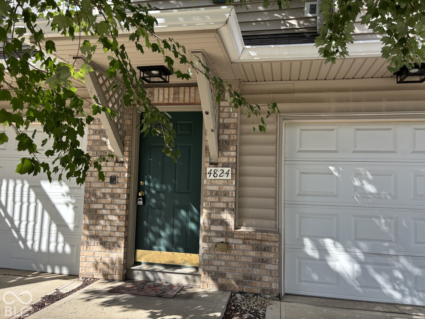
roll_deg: -1.4
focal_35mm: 26
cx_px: 212
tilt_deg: +4.3
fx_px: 319
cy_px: 160
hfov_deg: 67.3
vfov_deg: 53.1
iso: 50
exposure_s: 1/747
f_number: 1.6
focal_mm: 5.96
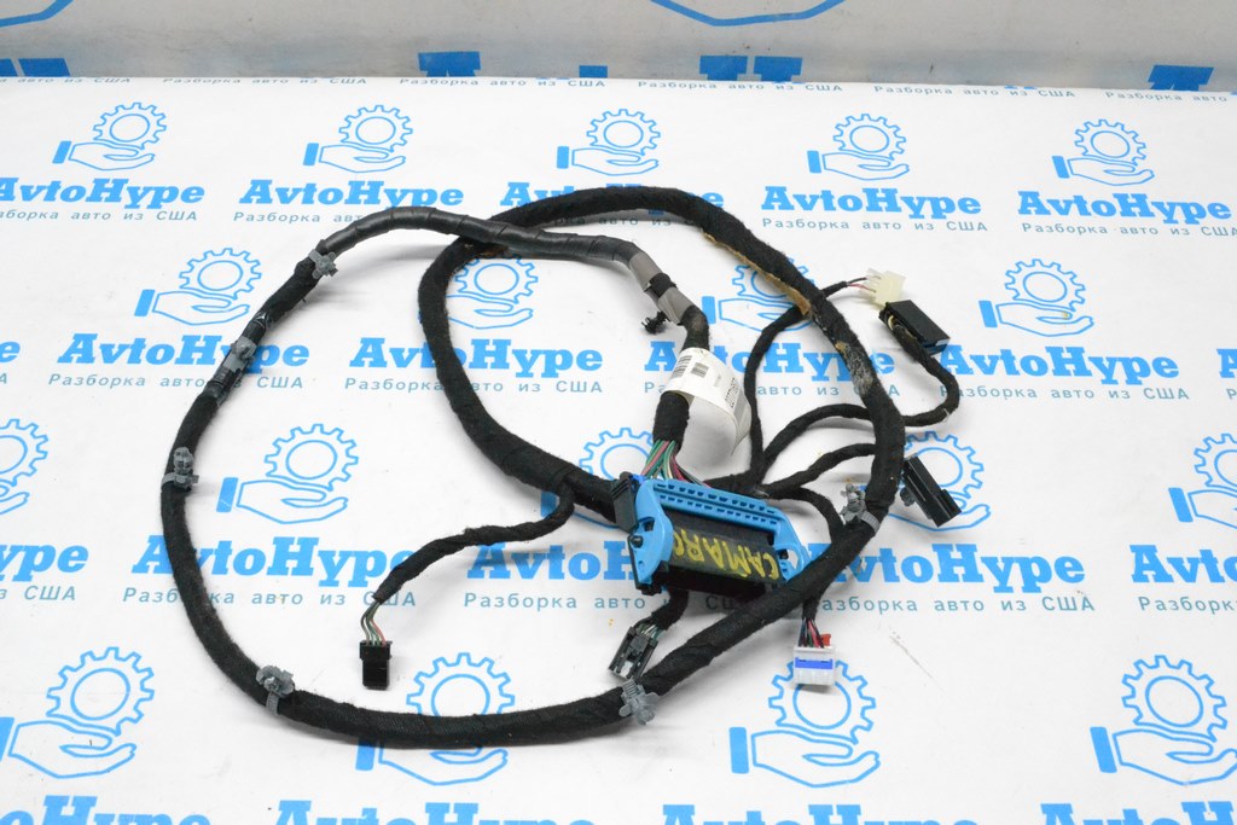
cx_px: 618
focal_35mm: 36
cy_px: 412
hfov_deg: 53.1
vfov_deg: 36.9
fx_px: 1237
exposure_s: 1/125
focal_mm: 24
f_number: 11
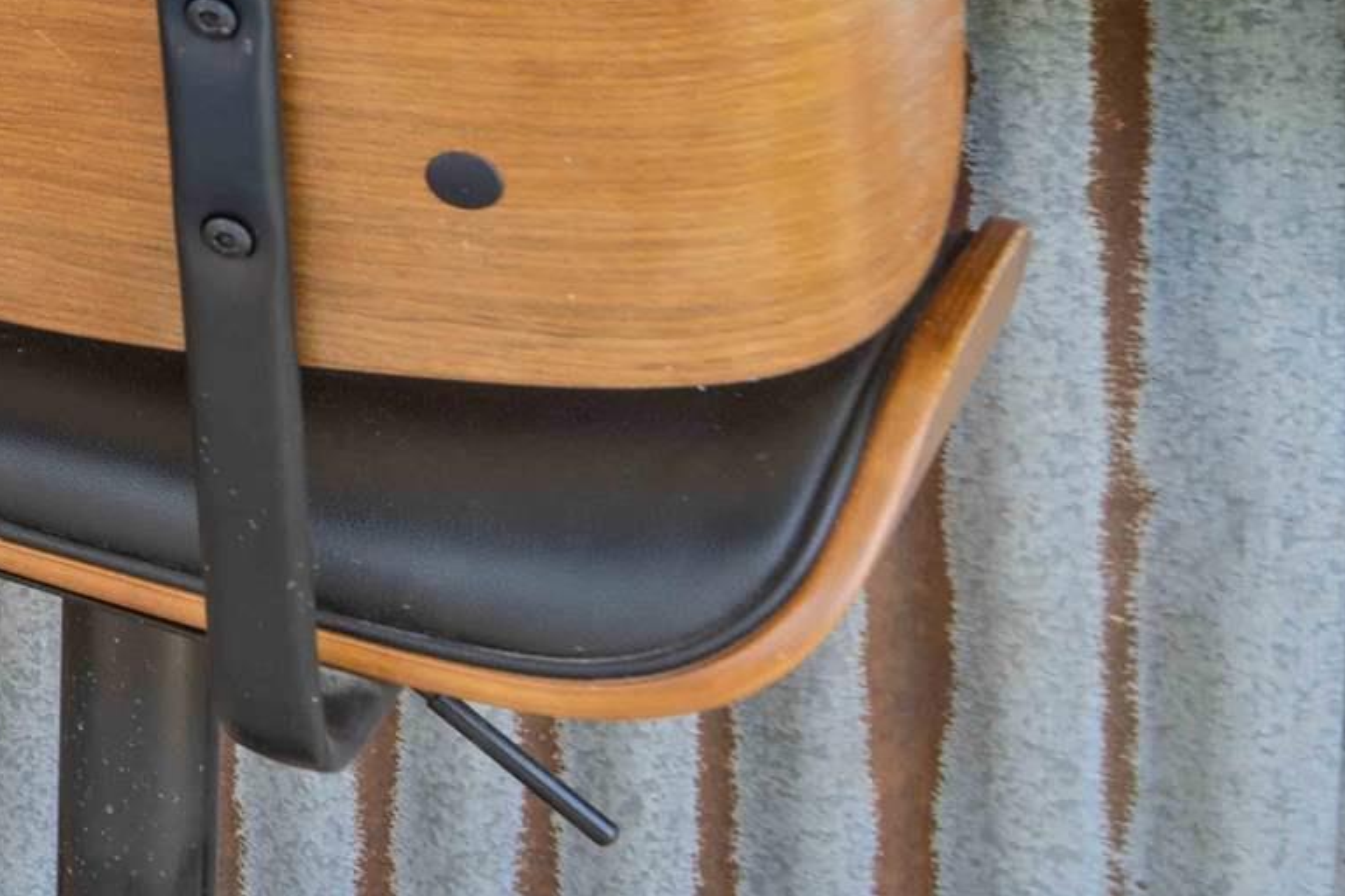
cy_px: -488
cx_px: -1327
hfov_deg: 19.5
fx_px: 2092
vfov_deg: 20.4
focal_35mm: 56
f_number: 10
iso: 100
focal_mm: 14
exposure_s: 1/6
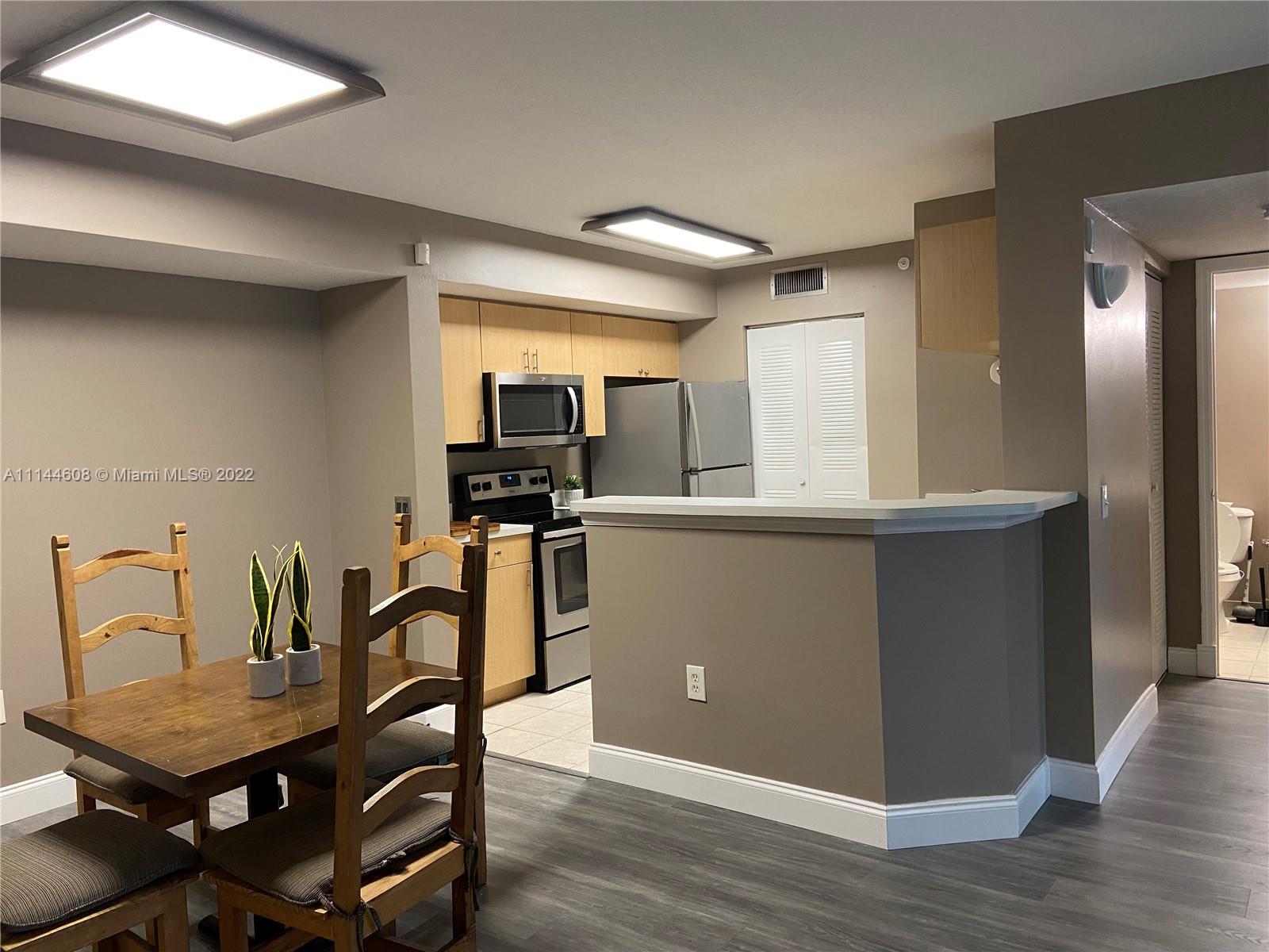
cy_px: 476
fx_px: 953
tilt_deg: -3.0
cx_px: 634
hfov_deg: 67.3
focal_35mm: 26
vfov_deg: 53.1
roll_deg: +2.8
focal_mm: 4.25
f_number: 1.8
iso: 200
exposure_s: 1/60
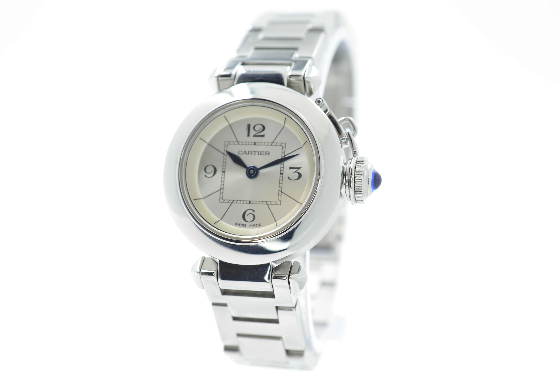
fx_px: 931
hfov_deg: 33.5
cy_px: 186
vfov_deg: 22.5
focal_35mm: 60
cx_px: 280
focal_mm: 40
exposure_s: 1/50
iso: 160
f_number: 8
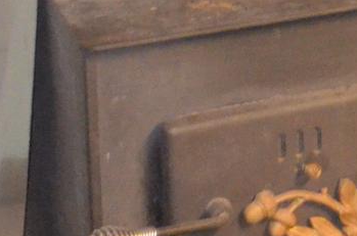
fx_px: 1741
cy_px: -273
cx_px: 650
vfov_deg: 7.4
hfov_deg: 10.9
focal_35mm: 176
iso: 2800
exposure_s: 1/60
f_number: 3.8
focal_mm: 20
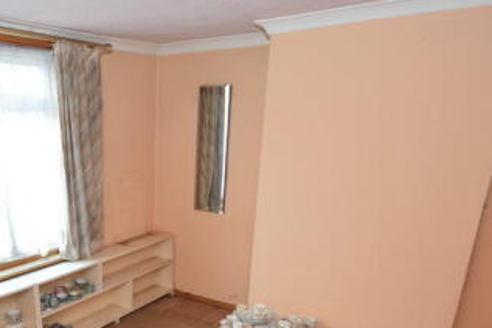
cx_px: 144
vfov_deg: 40.2
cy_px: 273
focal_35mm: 31
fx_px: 423
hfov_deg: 58.2
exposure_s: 1/60
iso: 450
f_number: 4
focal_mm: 10
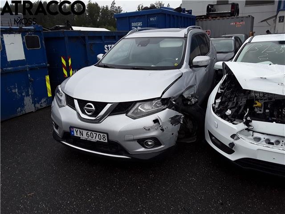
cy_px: 107
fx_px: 231
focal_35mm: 28
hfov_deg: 63.4
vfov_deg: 49.7
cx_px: 142
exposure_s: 1/438
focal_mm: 2.91
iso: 40
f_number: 1.9
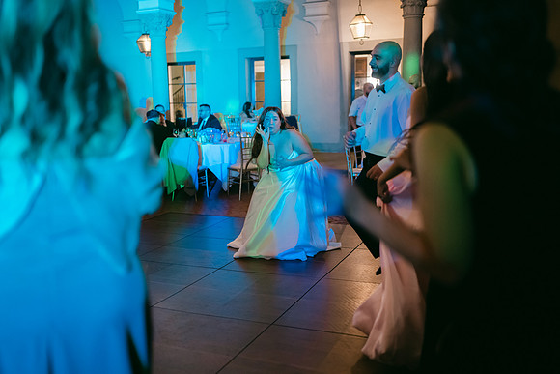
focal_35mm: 35
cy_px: 187
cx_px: 280
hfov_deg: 54.4
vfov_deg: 37.9
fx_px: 545
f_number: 1.2
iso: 1800
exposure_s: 1/125
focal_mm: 35
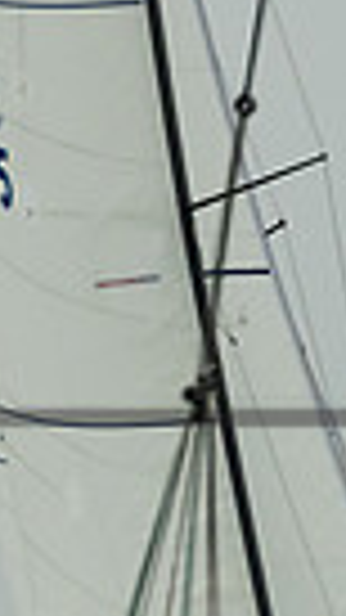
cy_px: 674
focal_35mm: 1128
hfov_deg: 1.1
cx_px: -560
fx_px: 18409
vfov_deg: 1.9
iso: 800
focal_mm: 185
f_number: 9
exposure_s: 1/3200
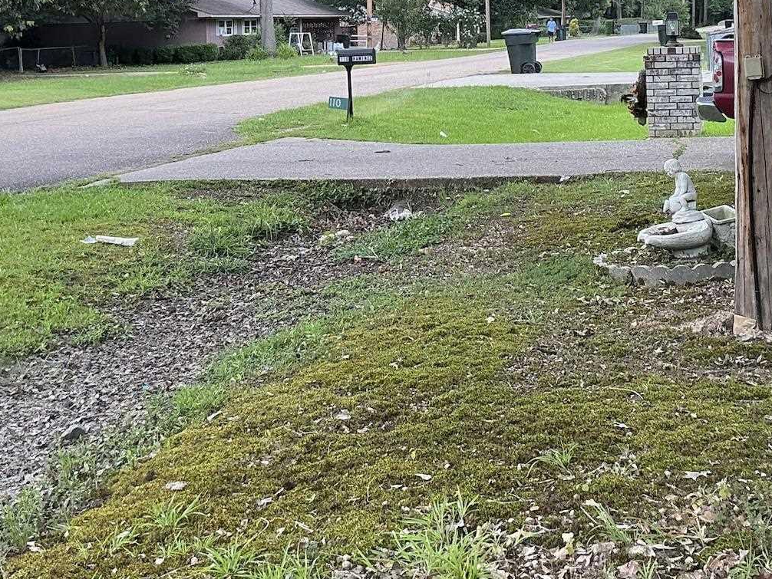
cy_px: 40
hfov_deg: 33.8
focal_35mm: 57
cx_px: 415
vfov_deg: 24.8
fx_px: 1272
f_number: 1.8
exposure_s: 1/269
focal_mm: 3
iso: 25
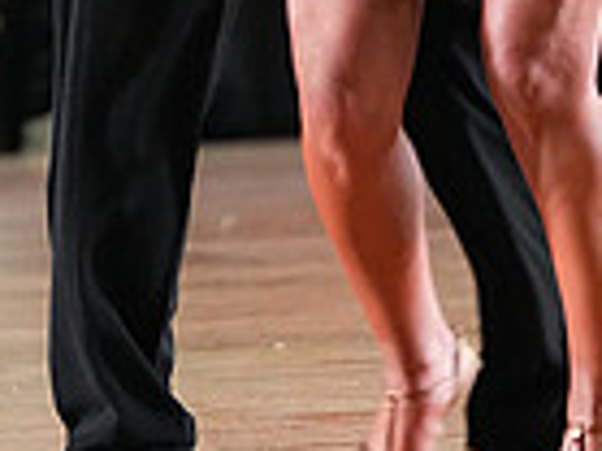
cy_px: -260
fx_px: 13953
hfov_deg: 2.5
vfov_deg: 1.8
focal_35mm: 803
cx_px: 435
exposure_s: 1/400
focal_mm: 200
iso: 8000
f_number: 4.5
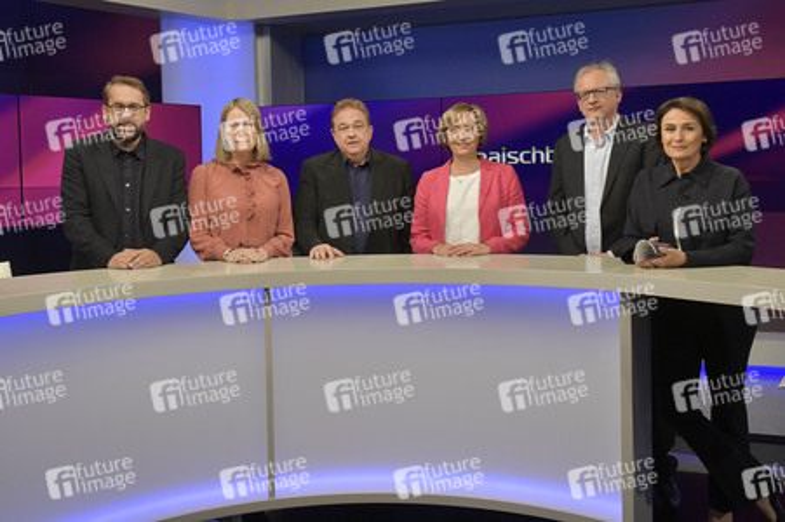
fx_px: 741
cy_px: 261
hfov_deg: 55.8
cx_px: 392
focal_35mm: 34
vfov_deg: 38.8
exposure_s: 1/200
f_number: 6.3
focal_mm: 34
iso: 2500
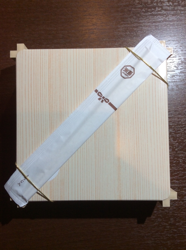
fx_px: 230
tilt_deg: -88.9
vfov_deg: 56.9
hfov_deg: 44.1
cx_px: 93
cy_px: 125
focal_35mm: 32
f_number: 2.4
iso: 40
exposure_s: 1/60
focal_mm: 3.3
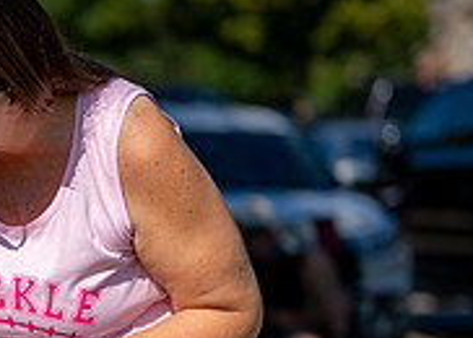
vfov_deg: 7.6
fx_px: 2526
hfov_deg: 10.5
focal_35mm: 188
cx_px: -138
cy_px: 339
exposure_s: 1/32000
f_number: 1.2
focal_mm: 50
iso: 250
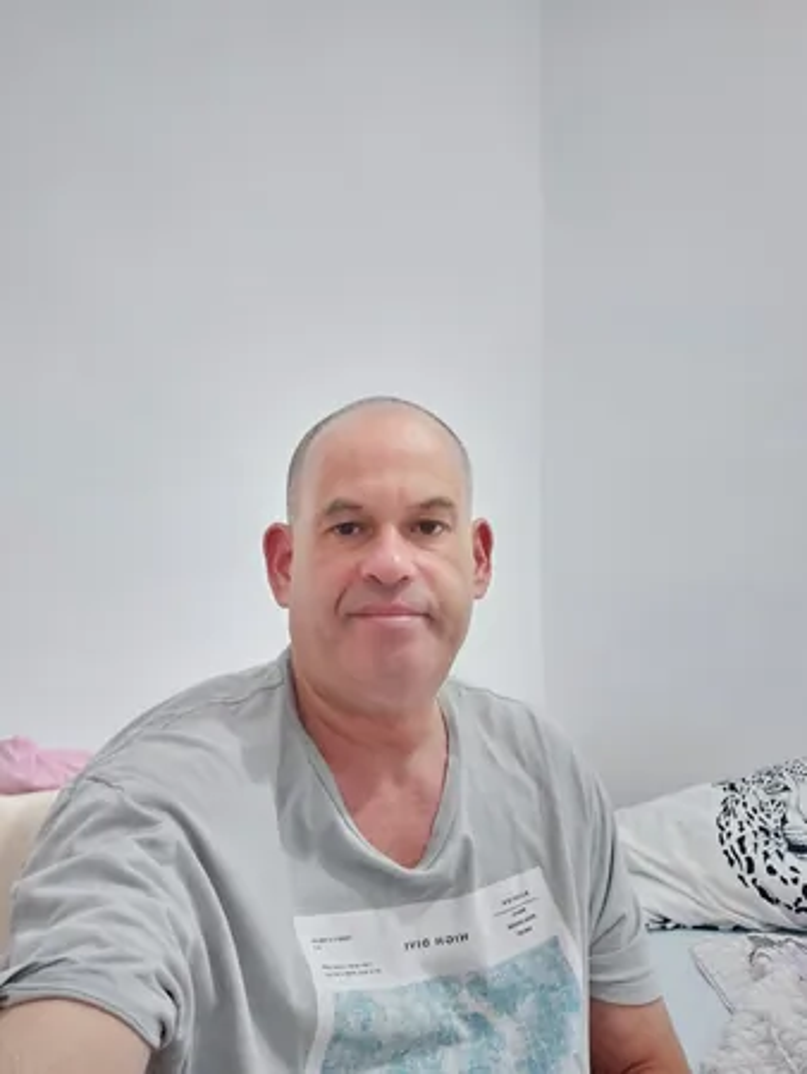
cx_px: 404
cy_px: 537
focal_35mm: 26
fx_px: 807
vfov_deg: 67.3
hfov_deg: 53.1
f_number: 2
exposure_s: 1/25
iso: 400
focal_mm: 3.75
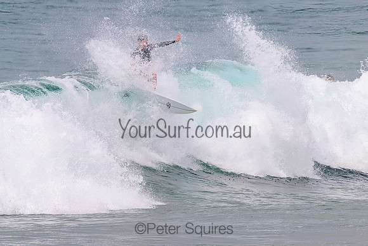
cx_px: 160
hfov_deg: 1.9
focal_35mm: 1095
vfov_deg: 1.3
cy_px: 90
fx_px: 11198
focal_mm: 800
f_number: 11
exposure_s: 1/2000
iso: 500
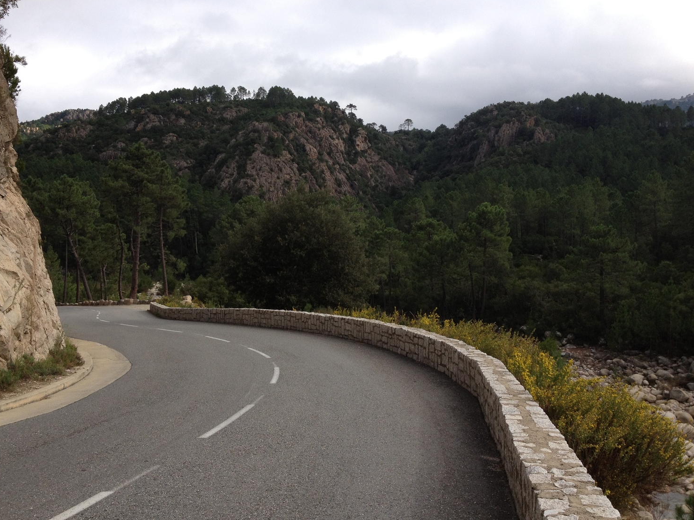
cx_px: 318
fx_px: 762
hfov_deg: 48.9
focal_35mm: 38
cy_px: 250
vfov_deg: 37.7
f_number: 2.4
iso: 64
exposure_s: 1/1227
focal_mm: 4.28
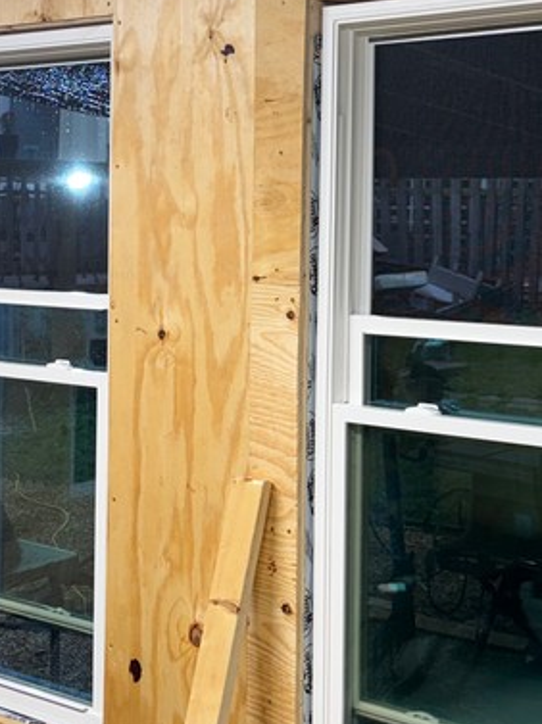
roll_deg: -1.1
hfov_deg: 21.6
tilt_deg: -2.7
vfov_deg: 28.4
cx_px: 267
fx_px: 1422
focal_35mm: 68
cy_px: 256
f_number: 1.78
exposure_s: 1/120
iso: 80
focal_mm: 6.76
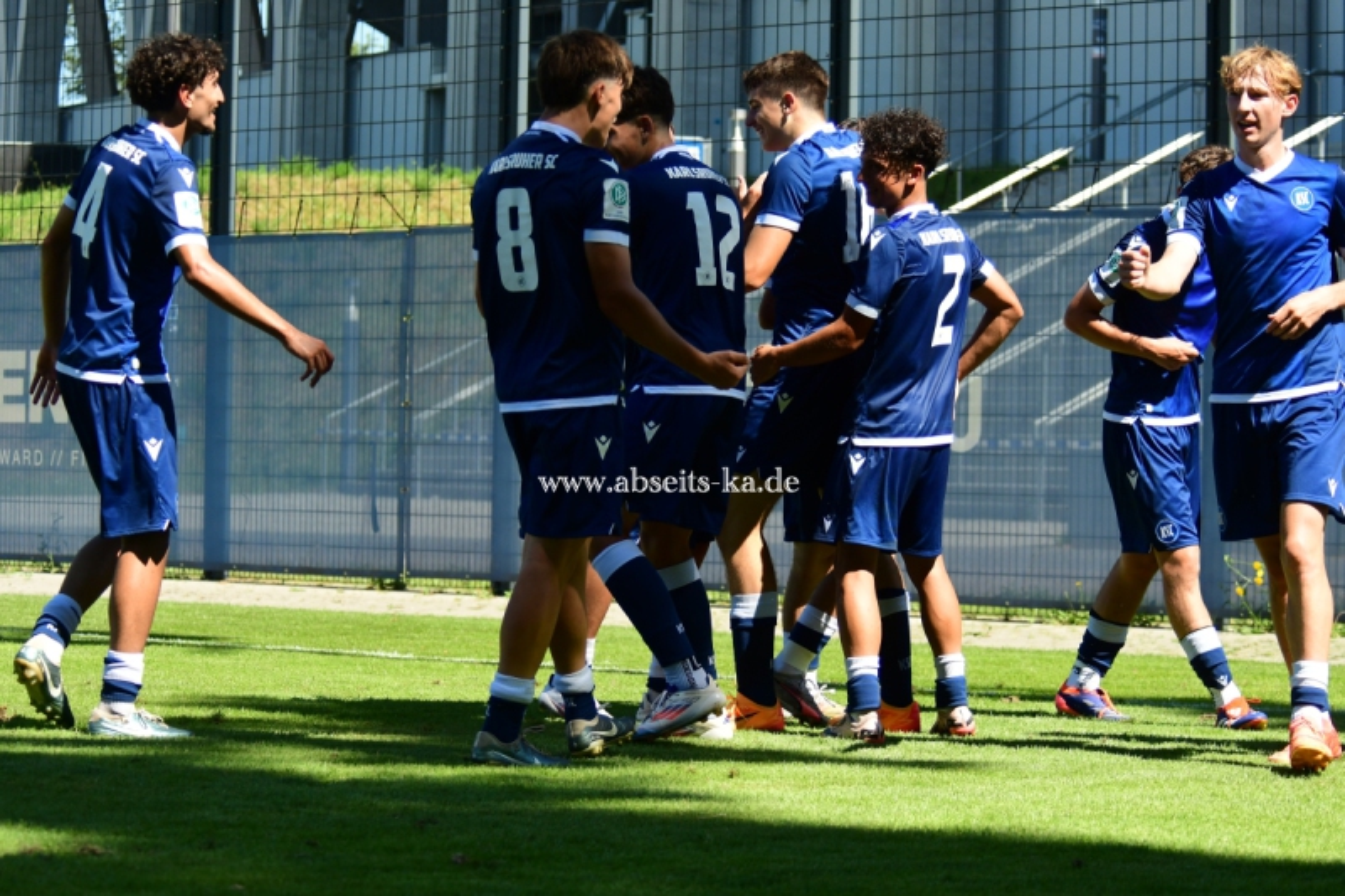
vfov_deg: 11.4
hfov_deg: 17.1
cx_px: 672
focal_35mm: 120
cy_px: 448
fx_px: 4482
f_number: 4.5
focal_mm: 80
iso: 560
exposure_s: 1/2000
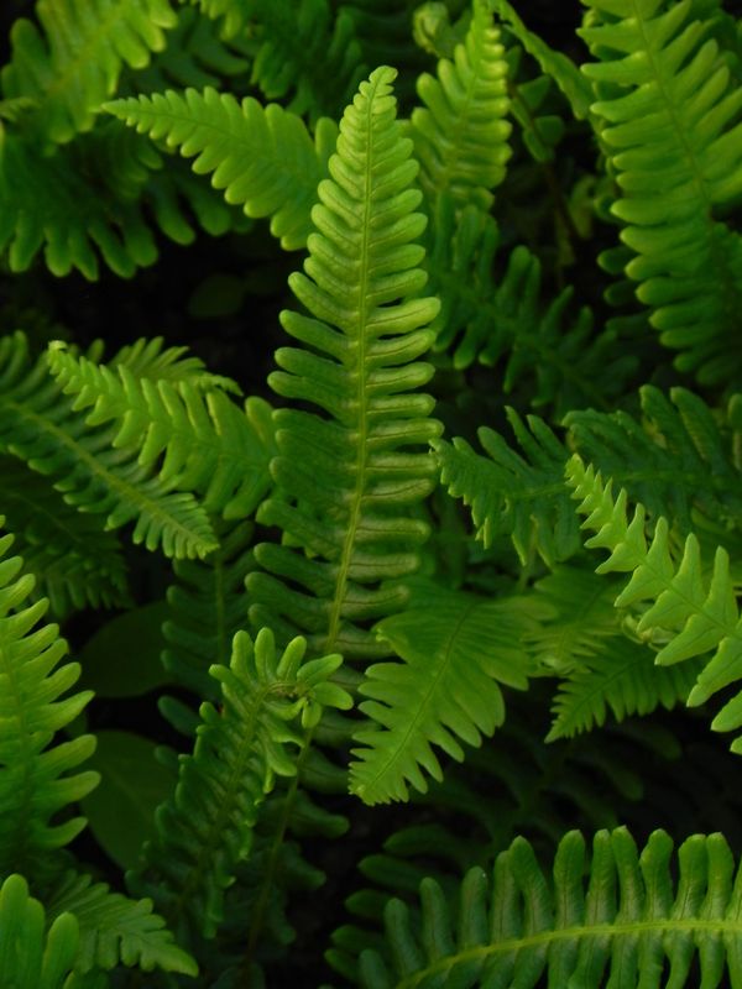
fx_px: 8317
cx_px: 371
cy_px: 494
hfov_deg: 5.1
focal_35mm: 291
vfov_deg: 6.8
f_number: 5
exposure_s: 1/20
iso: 160
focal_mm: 51.8
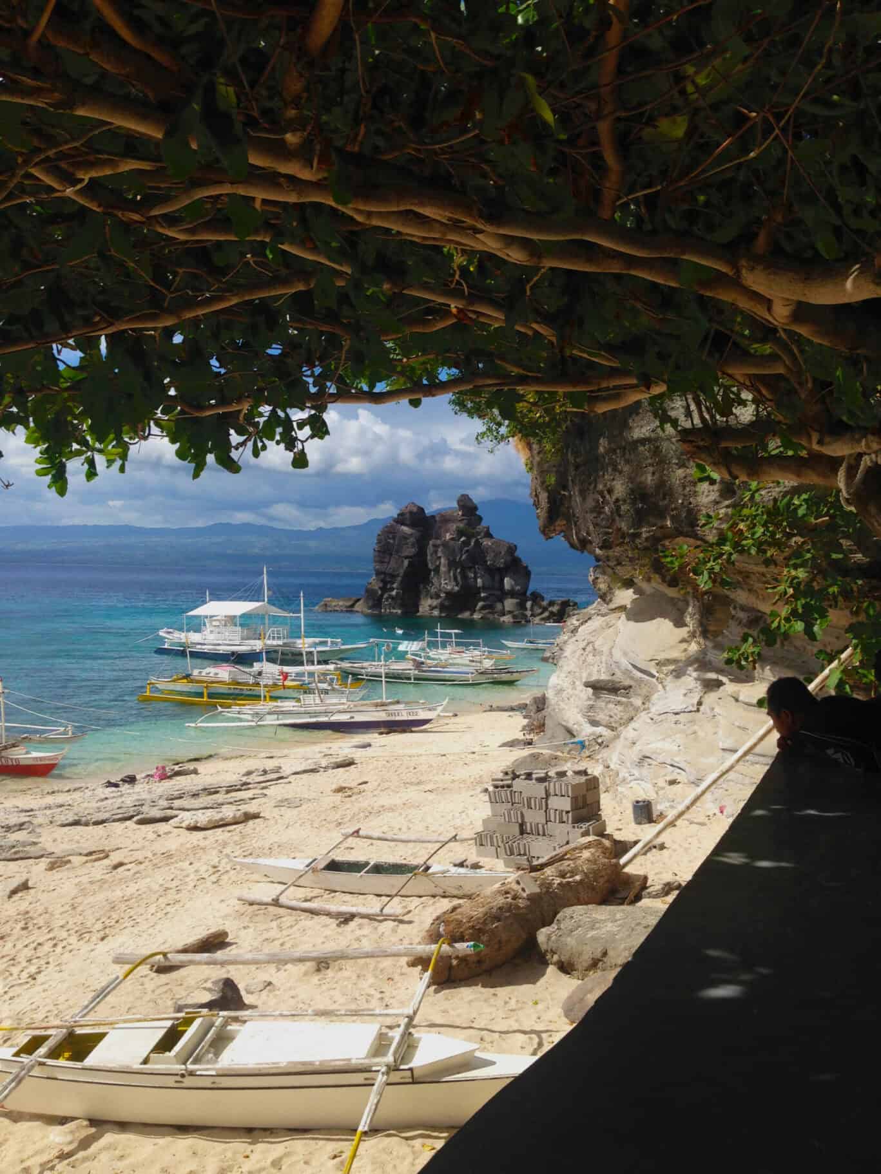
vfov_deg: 55.4
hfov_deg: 42.9
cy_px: 587
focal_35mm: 33
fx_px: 1120
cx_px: 440
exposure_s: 1/2584
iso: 50
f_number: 2.4
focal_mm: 4.1
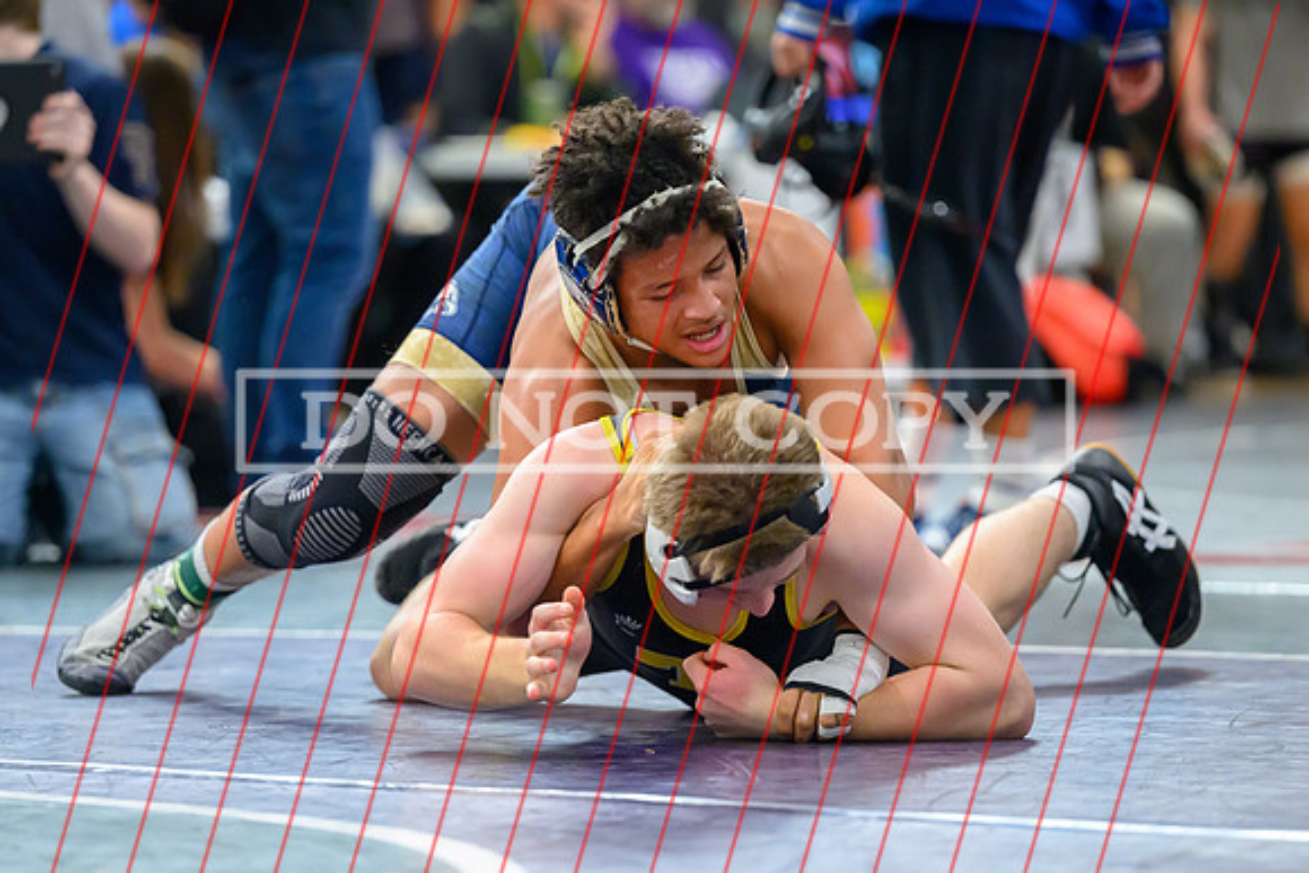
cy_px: 415
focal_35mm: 214
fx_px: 7779
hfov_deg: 9.6
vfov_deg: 6.4
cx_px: 581
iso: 5000
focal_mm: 165
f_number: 2.8
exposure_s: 1/800
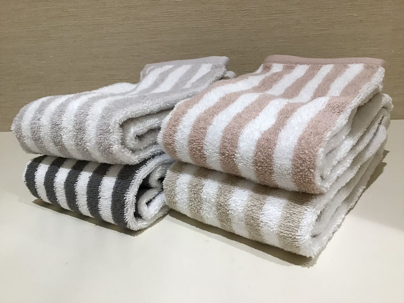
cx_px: 202
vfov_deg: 45.5
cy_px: 152
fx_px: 362
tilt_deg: -18.2
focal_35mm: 31
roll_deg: +3.7
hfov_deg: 58.3
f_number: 2.4
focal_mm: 3.3
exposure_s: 1/32
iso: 50
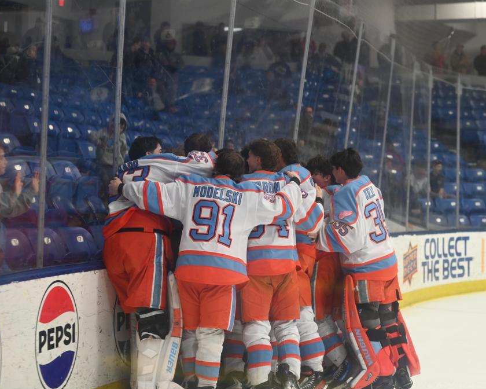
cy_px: 195
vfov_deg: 19.2
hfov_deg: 23.8
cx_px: 292
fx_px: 1151
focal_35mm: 80
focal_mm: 70
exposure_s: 1/125
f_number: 2.8
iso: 800
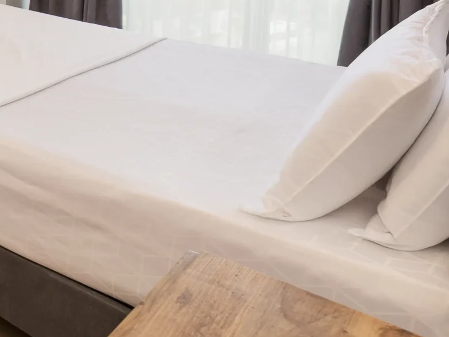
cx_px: -214
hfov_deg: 28.0
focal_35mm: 47
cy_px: -76
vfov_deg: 27.0
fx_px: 610
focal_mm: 15
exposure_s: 1/13
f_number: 8
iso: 200
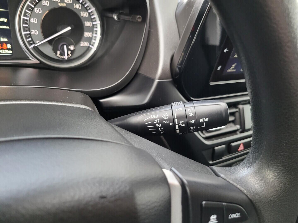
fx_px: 224
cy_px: 112
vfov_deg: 53.1
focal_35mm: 26
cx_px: 149
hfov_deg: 67.3
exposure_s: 1/50
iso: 640
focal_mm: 5.4
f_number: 1.8
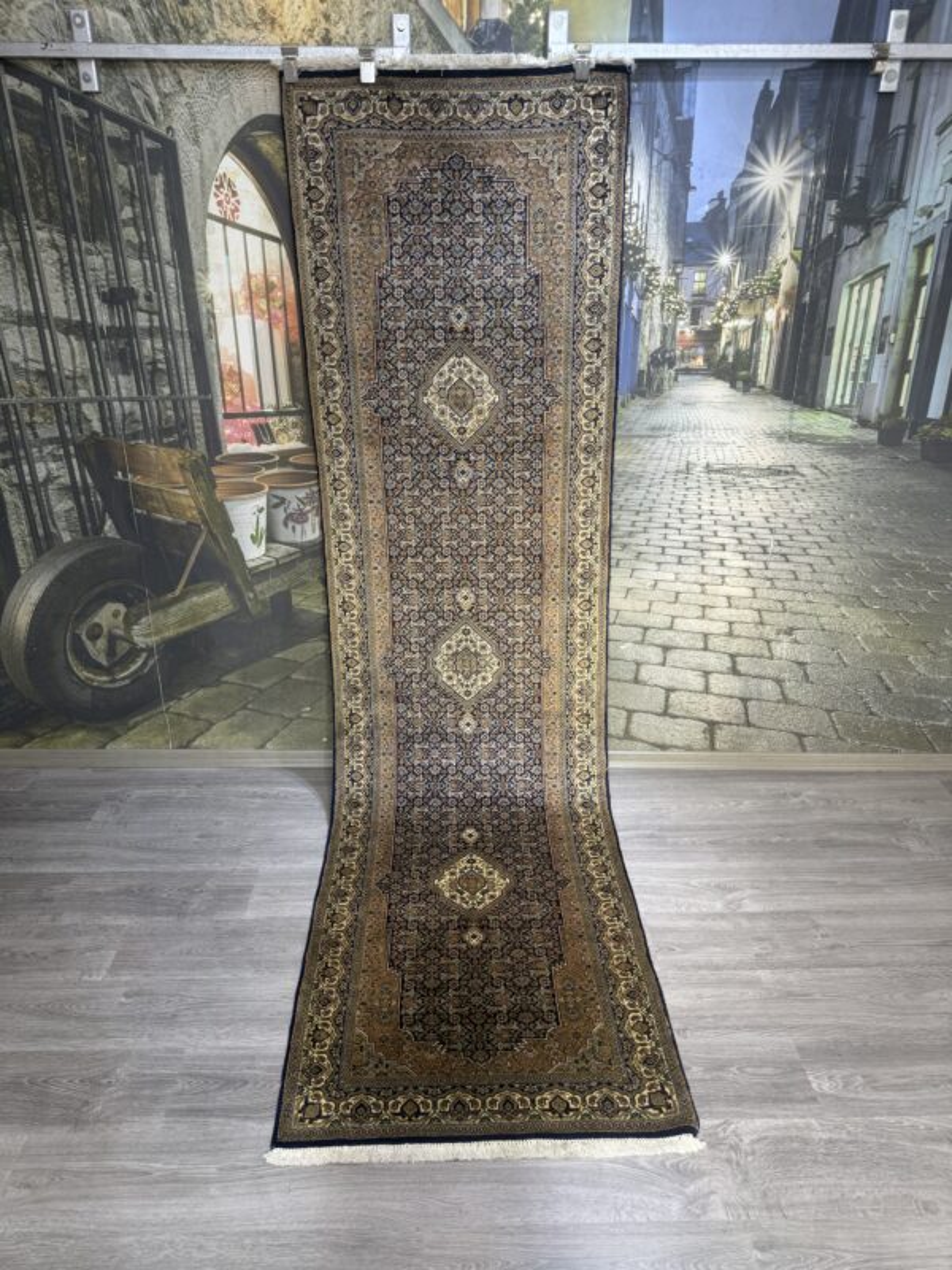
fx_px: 880
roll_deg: +0.0
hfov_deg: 56.8
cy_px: 635
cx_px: 476
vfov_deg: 71.6
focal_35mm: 24
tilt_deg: -24.3
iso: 80
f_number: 1.78
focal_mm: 6.76
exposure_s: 1/100
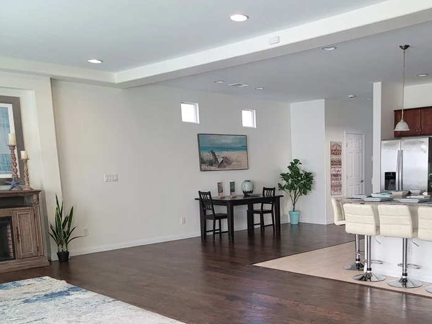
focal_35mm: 37
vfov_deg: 37.9
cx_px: 308
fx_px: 462
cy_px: 233
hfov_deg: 48.7
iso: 160
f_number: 1.8
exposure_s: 1/120
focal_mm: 7
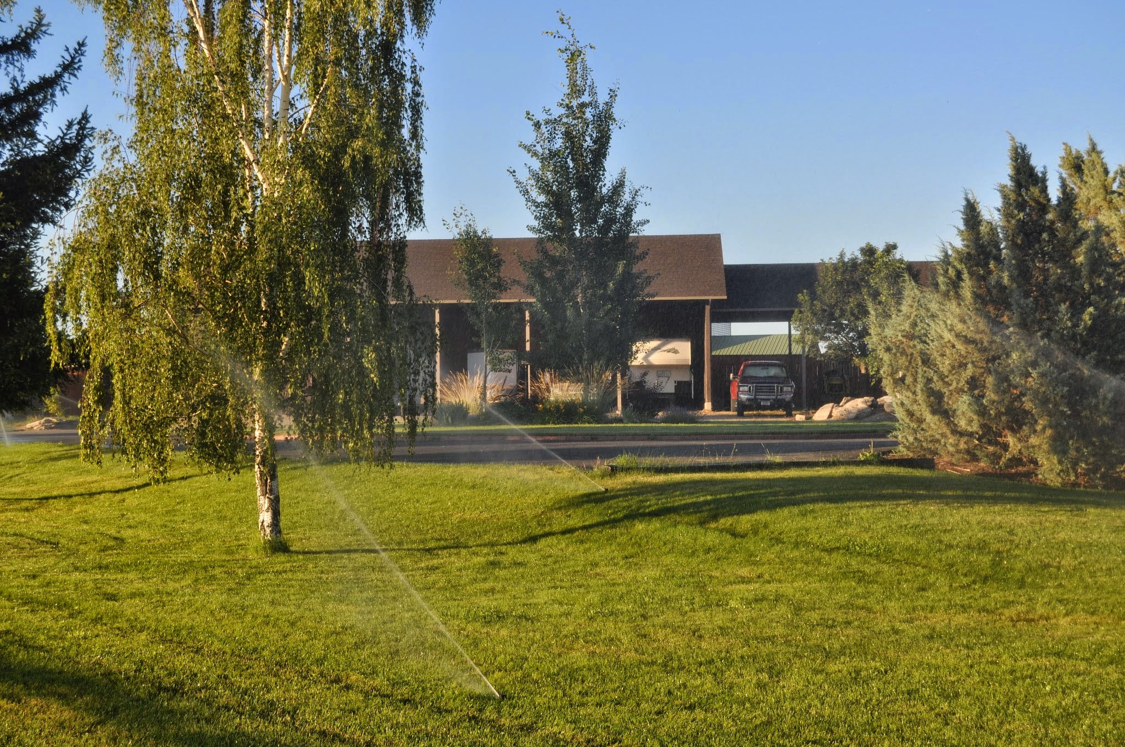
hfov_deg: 35.1
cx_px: 562
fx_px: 1779
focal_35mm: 57
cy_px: 374
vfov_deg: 23.7
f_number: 7.1
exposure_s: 1/200
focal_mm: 38
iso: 200
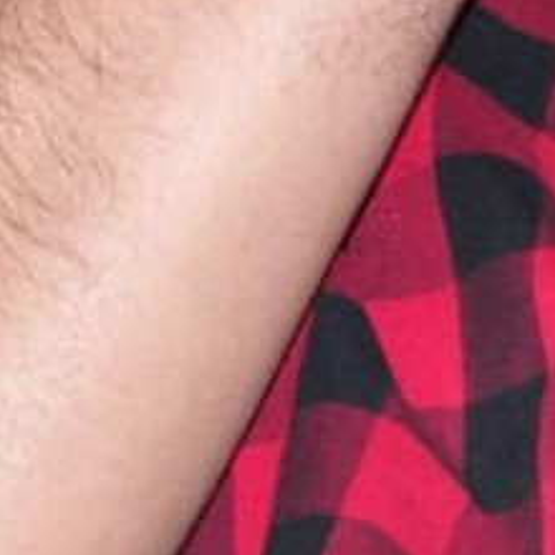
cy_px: -293
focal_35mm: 1372
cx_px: 1029
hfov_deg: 1.3
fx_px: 24894
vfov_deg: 1.3
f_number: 8
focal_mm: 105
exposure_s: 1/125
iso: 400
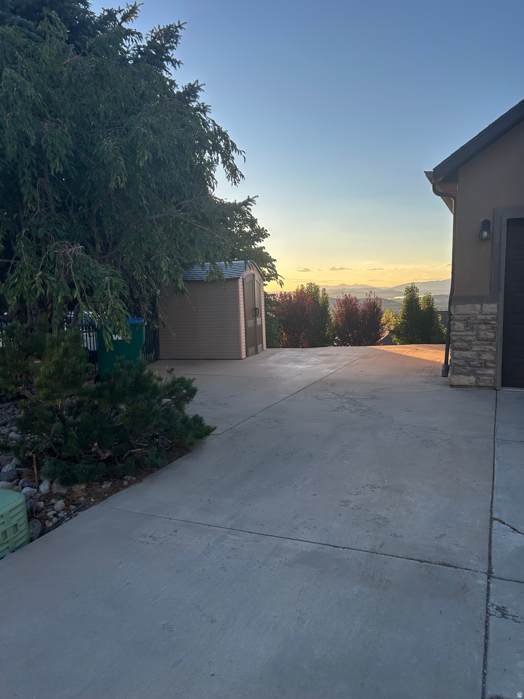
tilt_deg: -6.9
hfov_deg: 53.1
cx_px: 262
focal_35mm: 26
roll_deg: +0.4
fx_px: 525
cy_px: 350
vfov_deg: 67.3
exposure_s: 1/1183
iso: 50
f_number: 1.5
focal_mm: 5.7
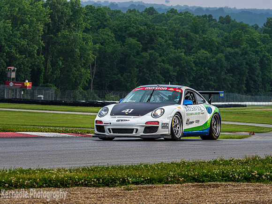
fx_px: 2357
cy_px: 102
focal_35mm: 300
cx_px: 136
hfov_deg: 6.6
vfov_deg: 5.0
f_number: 6.3
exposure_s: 1/500
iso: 400
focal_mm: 150
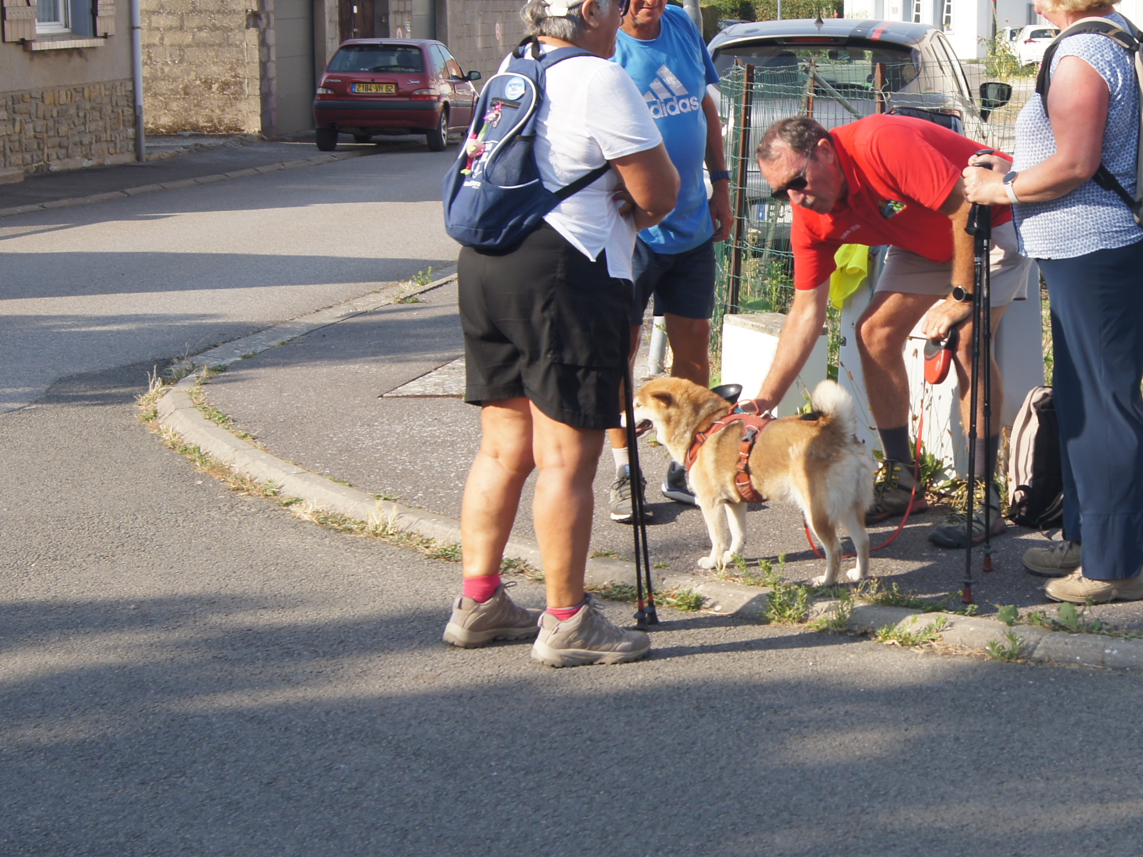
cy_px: 437
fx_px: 2675
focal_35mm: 81
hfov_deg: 23.7
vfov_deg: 18.2
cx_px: 931
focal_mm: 28
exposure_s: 1/160
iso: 100
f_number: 8
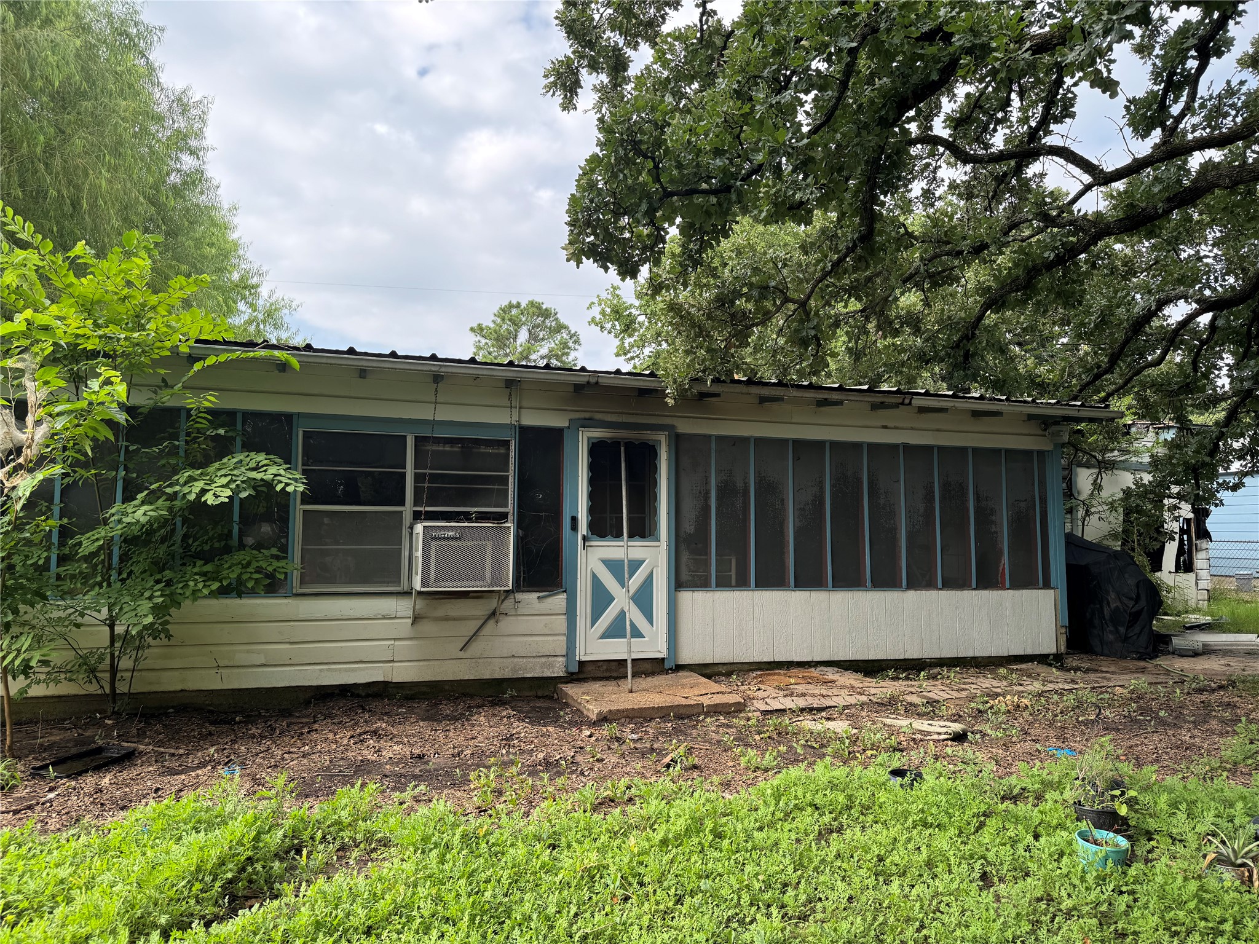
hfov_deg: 71.6
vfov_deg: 56.8
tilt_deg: +3.5
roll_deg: -0.6
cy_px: 472
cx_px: 630
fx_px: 873
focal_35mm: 24
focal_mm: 6.76
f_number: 1.78
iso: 80
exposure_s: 1/822
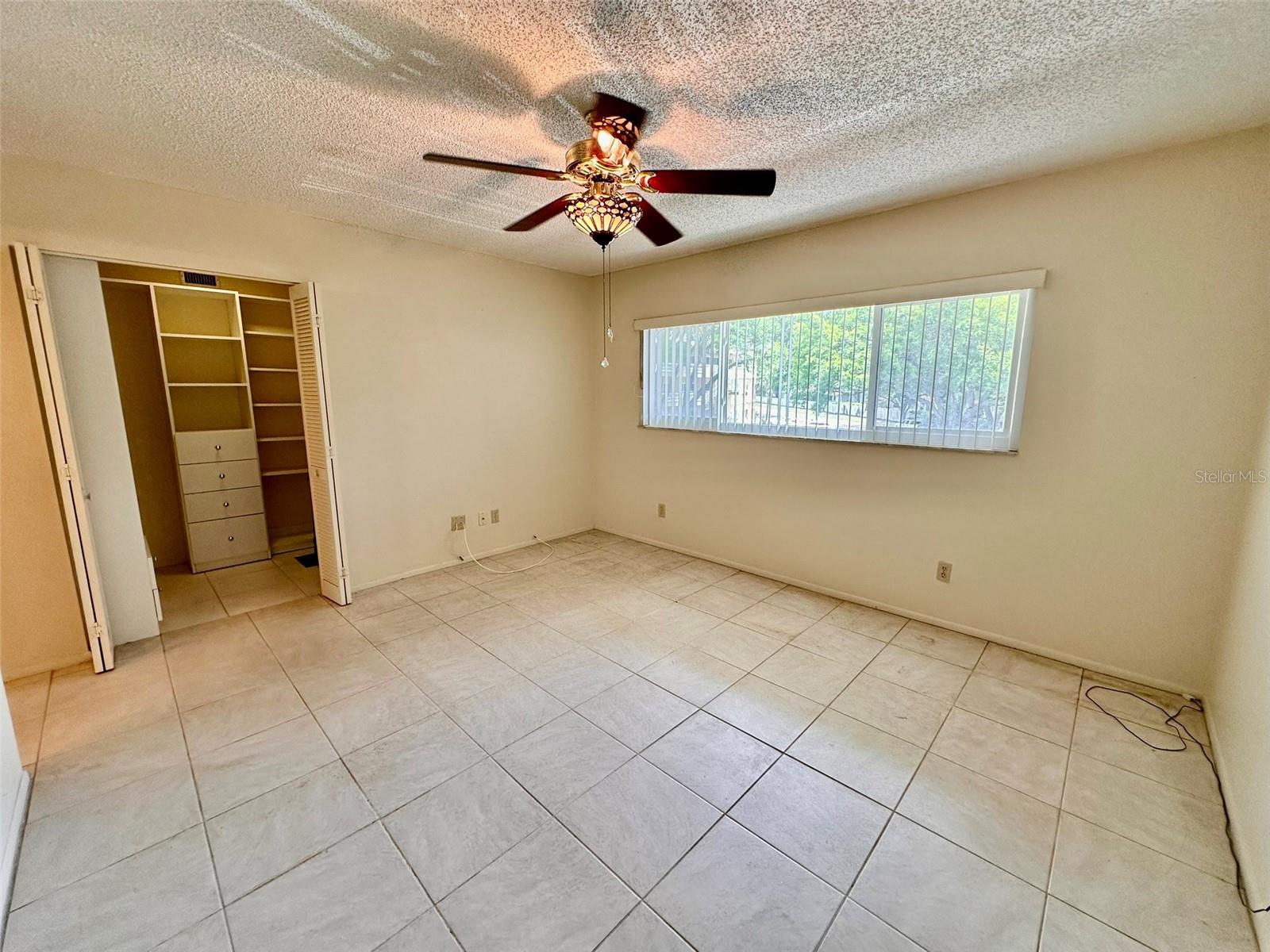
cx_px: 635
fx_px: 514
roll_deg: -0.2
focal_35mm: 14
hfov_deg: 102.1
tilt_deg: -9.4
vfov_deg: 85.7
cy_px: 476
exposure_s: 1/120
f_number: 2.2
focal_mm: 2.22
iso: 100
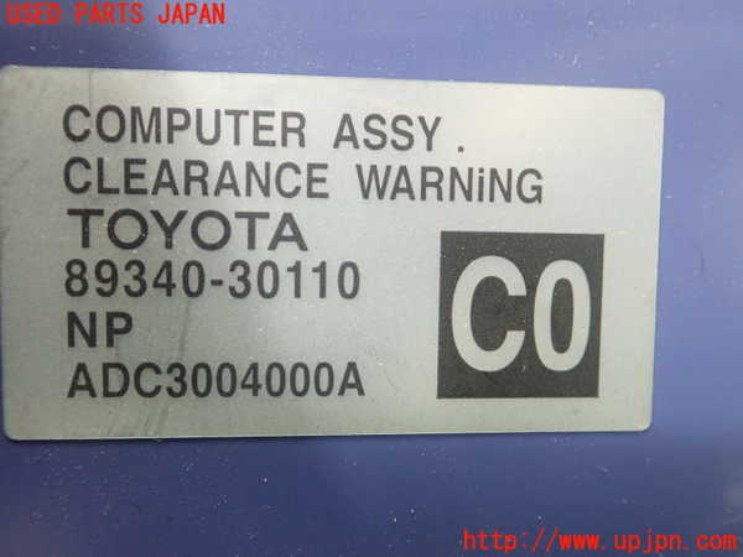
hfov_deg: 60.0
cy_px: 278
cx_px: 372
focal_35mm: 30
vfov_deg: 46.8
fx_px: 644
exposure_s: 1/100
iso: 800
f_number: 2.3
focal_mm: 5.5
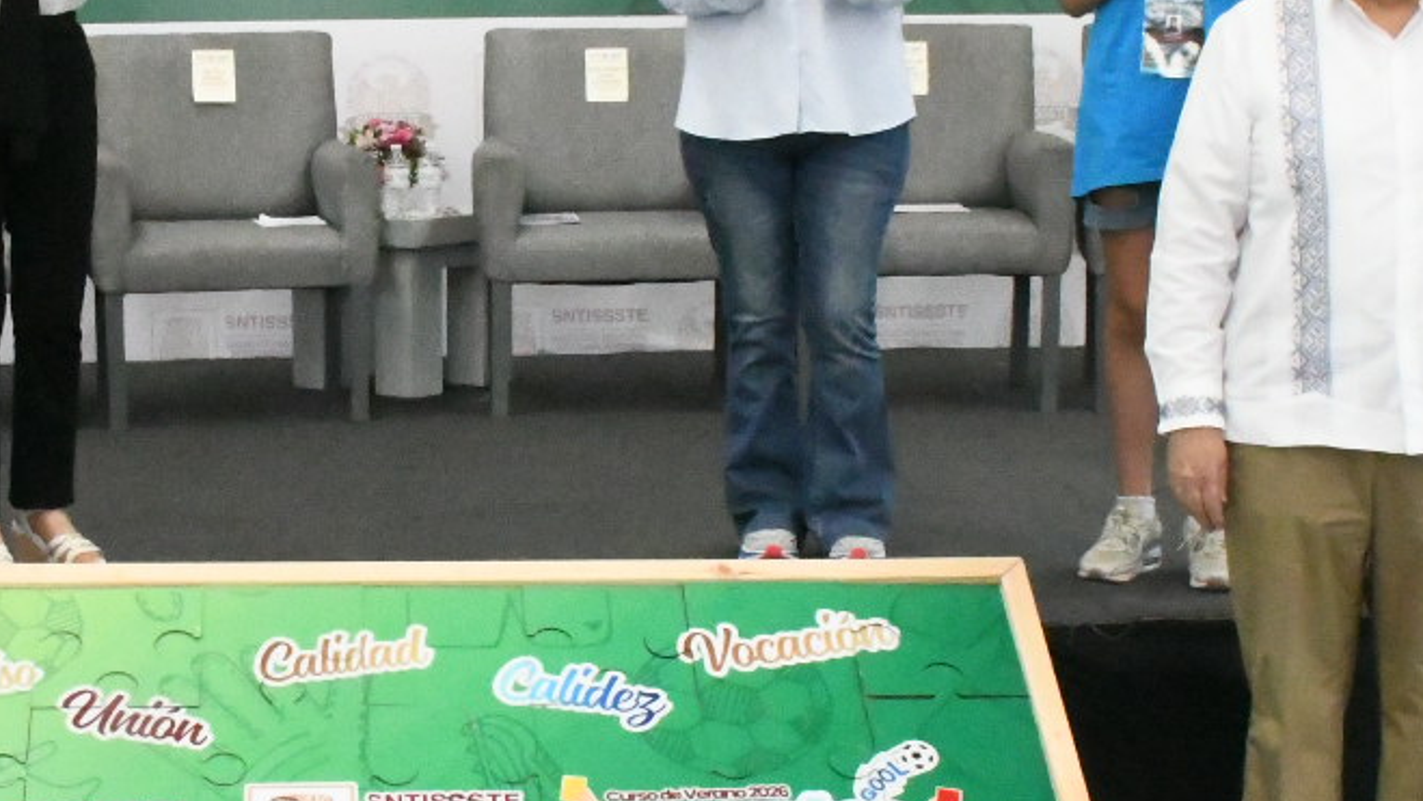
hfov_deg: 24.8
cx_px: 415
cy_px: 473
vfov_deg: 14.2
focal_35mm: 85
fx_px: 3208
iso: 20000
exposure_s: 1/200
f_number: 18
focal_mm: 22
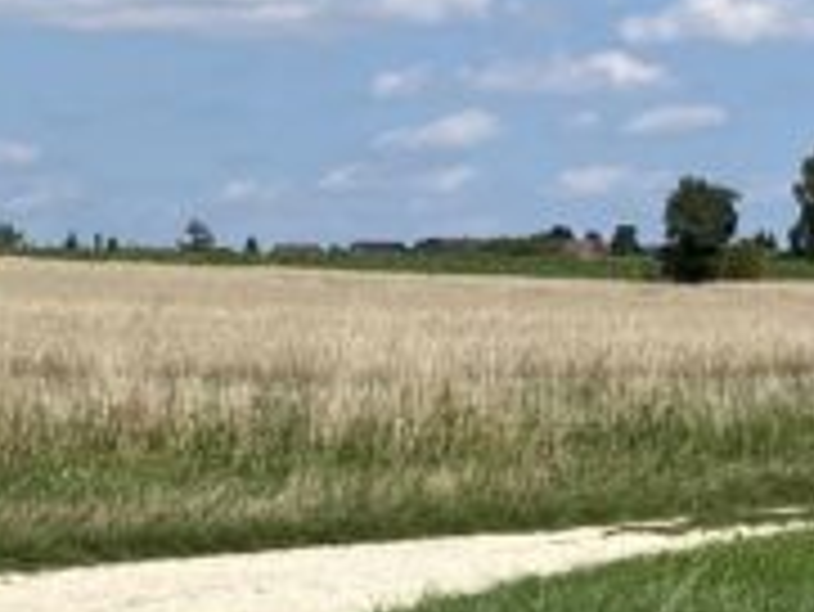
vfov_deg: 10.0
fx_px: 3459
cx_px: 1830
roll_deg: -0.1
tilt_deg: +5.4
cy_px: 18
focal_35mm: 147
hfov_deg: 11.5
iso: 32
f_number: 1.8
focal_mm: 4.25
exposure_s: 1/4115
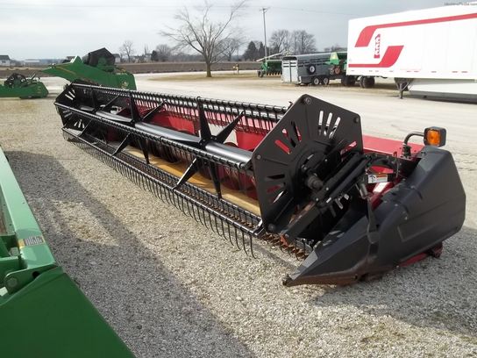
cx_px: 238
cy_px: 179
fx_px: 455
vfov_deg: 42.9
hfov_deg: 55.4
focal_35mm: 33
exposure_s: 1/100
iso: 64
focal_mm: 5.9
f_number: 8
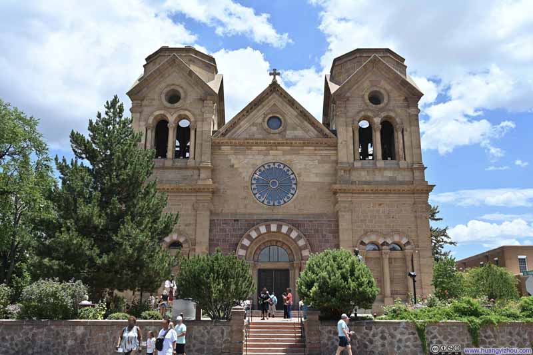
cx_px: 266
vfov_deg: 40.0
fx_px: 488
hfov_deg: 57.2
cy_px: 178
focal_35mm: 33
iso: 64
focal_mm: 33
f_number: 8
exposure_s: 1/200
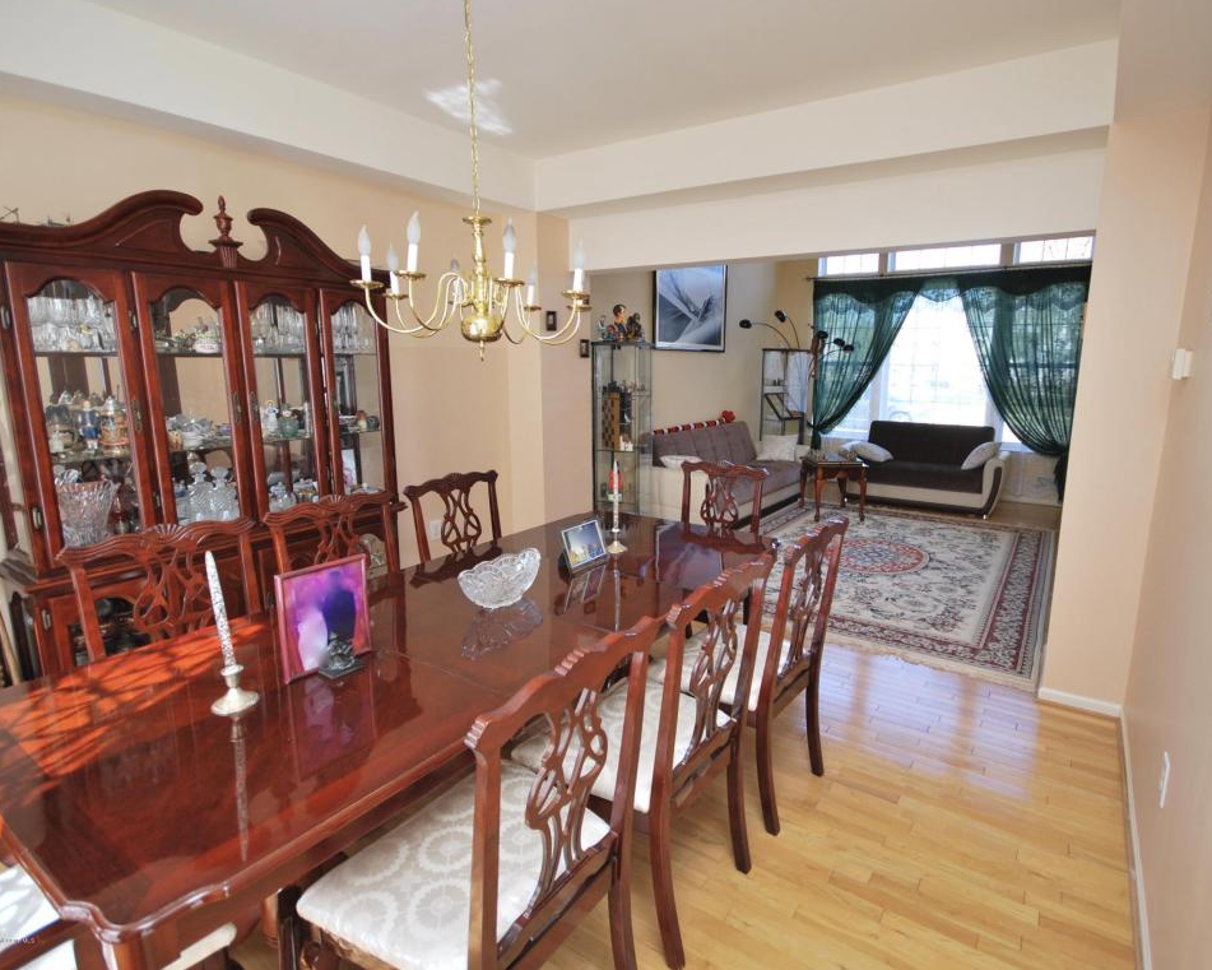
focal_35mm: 17
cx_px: 682
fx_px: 610
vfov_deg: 77.0
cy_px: 482
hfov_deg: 89.2
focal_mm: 10
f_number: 4
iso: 200
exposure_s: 1/60
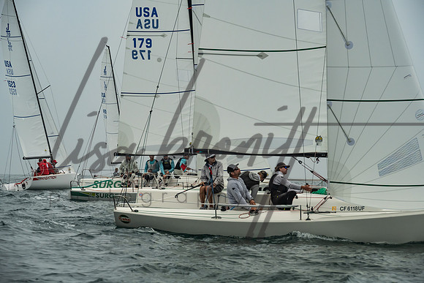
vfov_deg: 10.6
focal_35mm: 130
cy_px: 142
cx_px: 212
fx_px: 1531
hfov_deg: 15.8
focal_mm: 130
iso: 800
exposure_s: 1/3200
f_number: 9
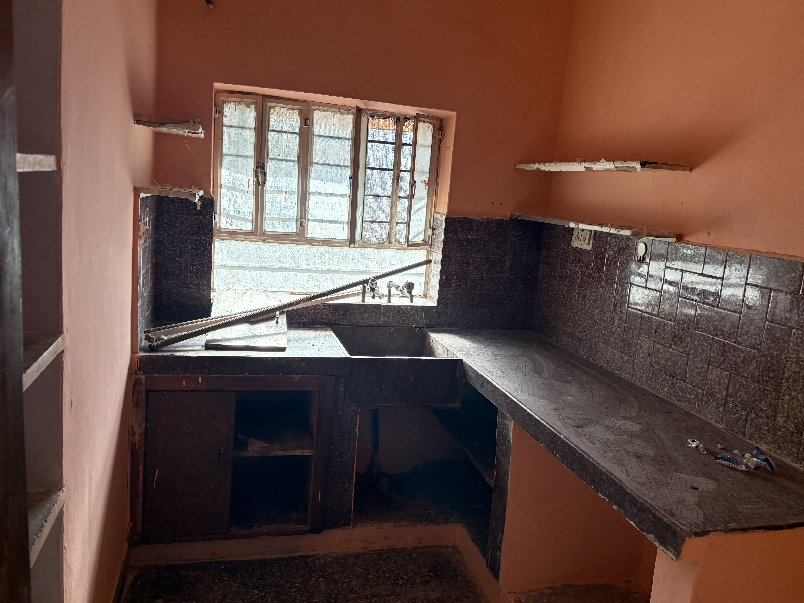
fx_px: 627
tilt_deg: -9.4
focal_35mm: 27
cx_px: 401
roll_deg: -4.5
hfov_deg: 65.3
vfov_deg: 51.4
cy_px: 302
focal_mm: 5.96
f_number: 1.6
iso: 125
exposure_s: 1/124
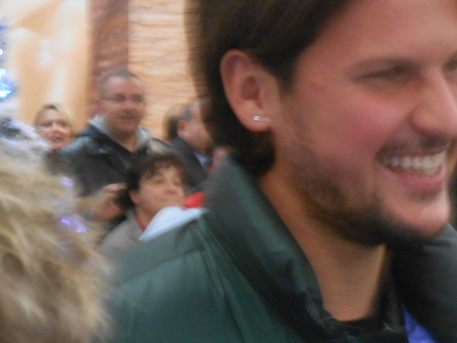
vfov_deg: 10.2
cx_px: 373
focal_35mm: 145
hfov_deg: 13.5
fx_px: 1914
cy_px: 139
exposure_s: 1/6
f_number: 6.6
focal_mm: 14.5
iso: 400
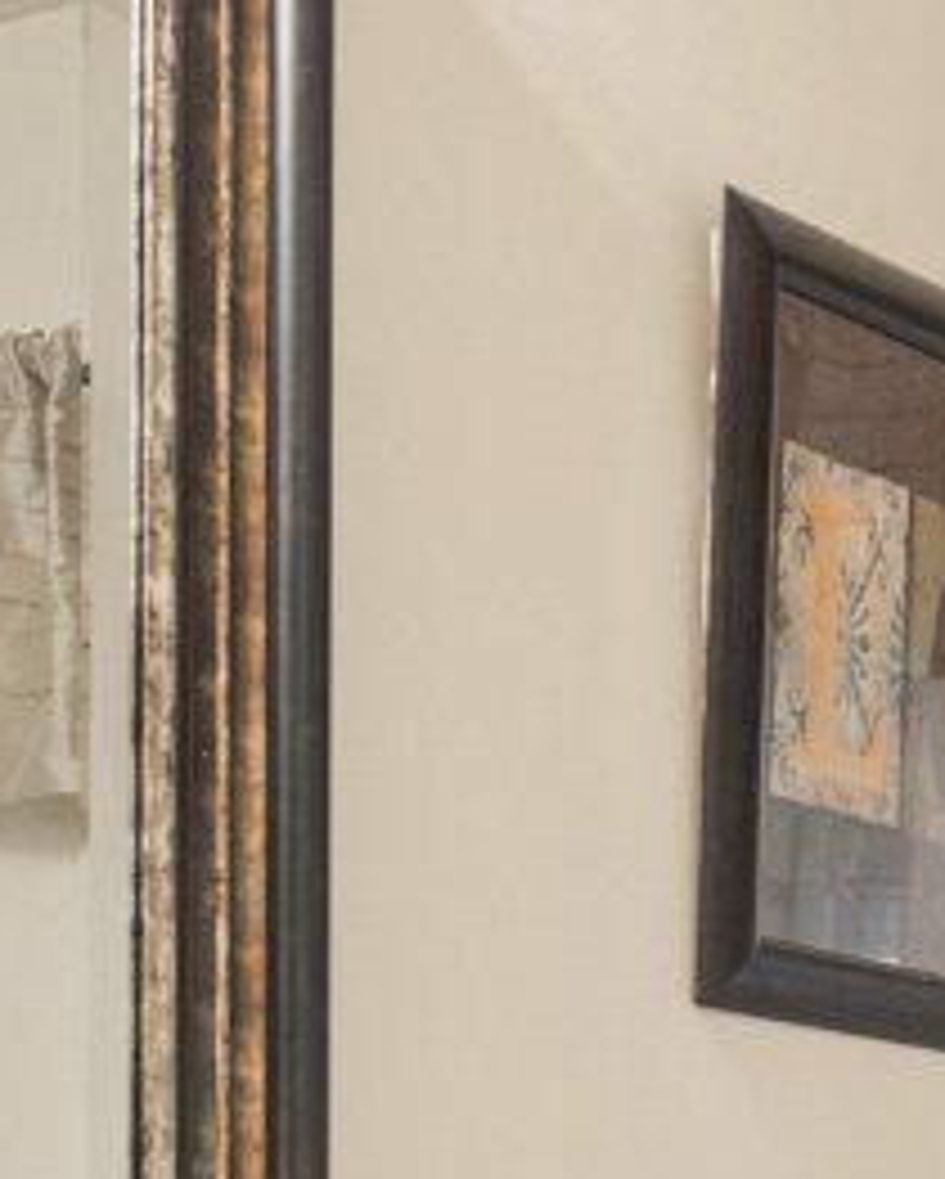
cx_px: 850
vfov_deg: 16.3
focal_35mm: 111
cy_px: 1559
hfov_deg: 13.7
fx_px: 3892
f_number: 7.1
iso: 1250
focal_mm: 15.2
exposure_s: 1/30
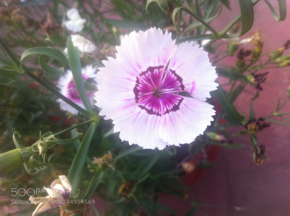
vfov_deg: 40.6
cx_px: 145
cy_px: 108
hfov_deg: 52.7
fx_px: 293
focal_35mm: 35
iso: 80
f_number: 2.8
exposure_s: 1/120
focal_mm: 3.85
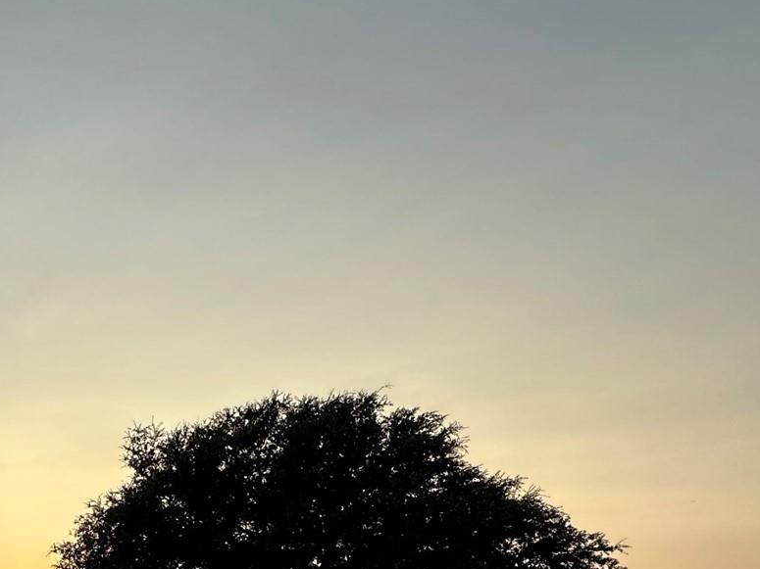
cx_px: 31
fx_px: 812
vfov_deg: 32.1
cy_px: 685
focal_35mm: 37
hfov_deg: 44.1
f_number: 2.2
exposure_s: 1/779
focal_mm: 2.22
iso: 40
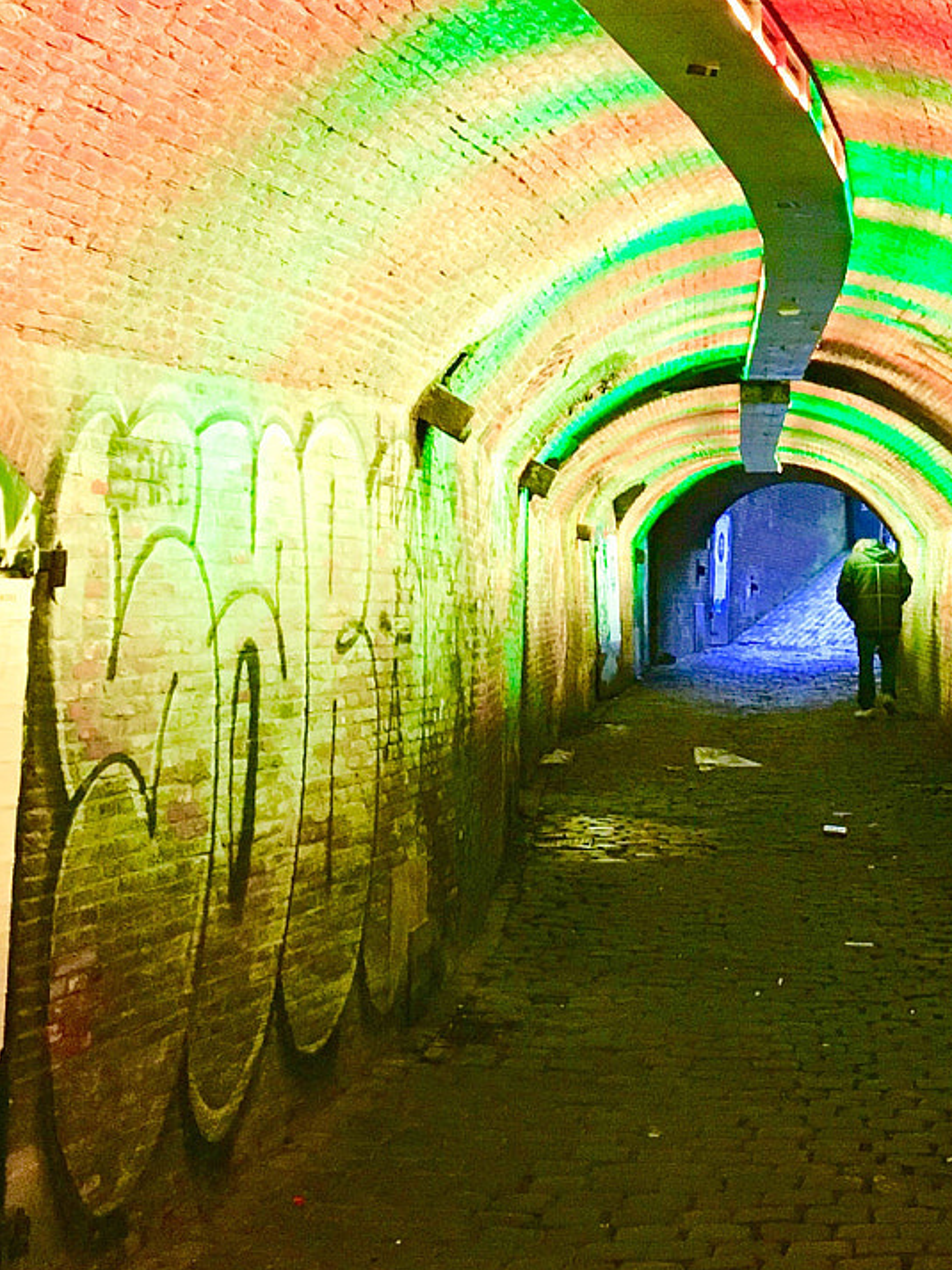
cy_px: 306
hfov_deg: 22.3
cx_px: 737
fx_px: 2385
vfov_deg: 29.3
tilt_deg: +8.8
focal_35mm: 65
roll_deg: +0.2
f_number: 2.2
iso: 160
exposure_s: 1/33
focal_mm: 4.15
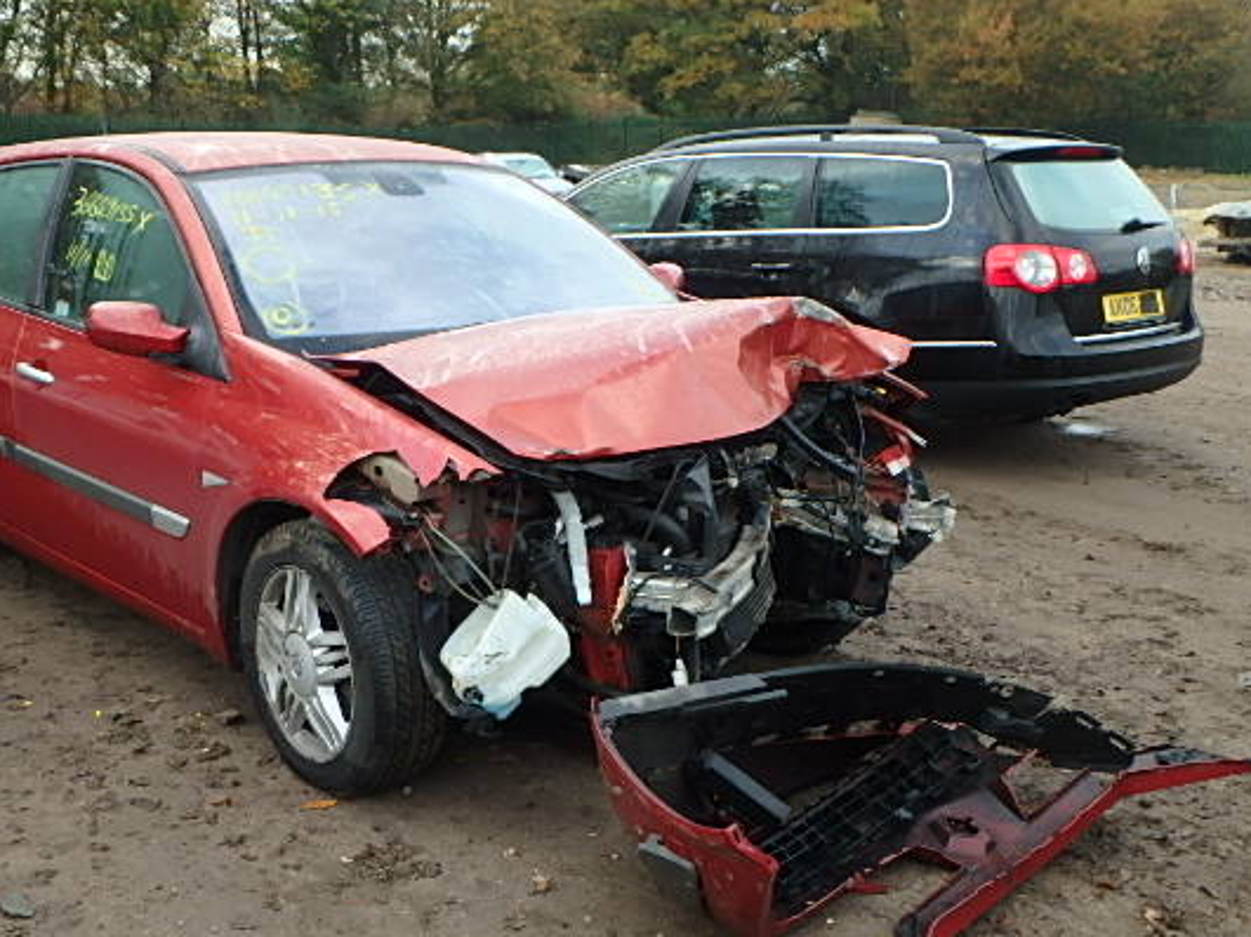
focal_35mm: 41
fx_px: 1481
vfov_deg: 35.1
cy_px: 541
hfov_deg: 45.7
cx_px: 563
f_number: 4.9
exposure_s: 1/80
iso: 160
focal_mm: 6
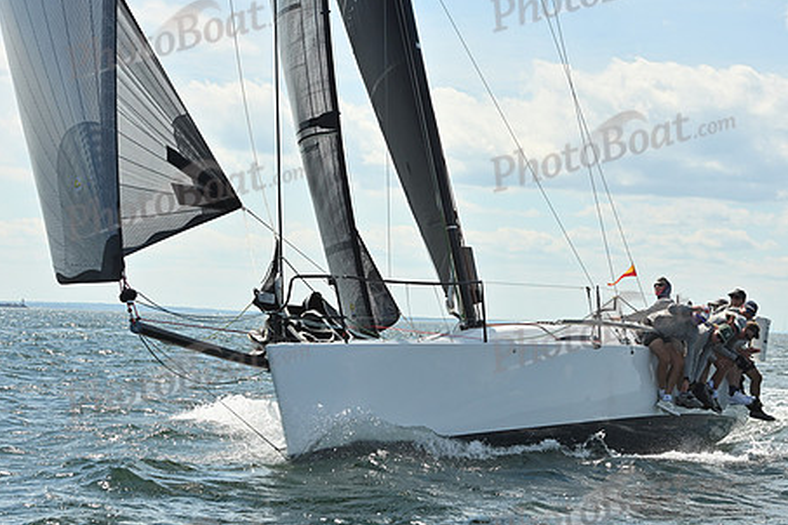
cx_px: 402
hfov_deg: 21.2
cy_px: 262
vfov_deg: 14.3
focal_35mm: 96
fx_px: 2101
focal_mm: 75
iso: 250
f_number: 9
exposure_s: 1/1600
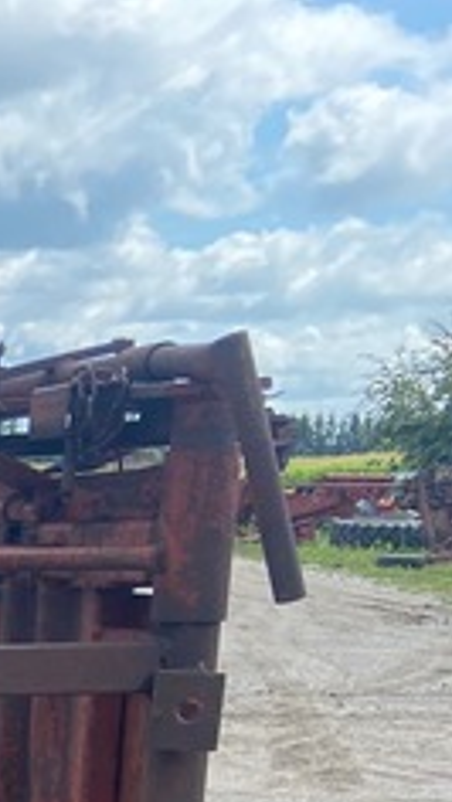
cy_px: 1016
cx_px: -792
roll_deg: -0.2
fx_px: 2043
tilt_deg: -16.1
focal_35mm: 96
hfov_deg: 10.1
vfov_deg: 20.5
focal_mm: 4.25
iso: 32
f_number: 1.8
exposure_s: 1/934
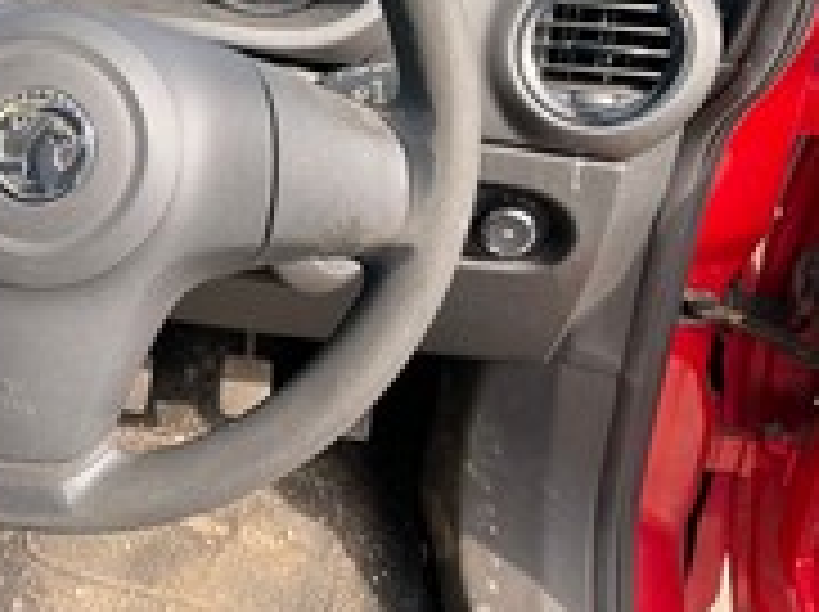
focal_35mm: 50
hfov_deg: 35.8
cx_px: 72
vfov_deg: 28.7
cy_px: 176
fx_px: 1181
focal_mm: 4.2
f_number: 1.6
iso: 32
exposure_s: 1/389
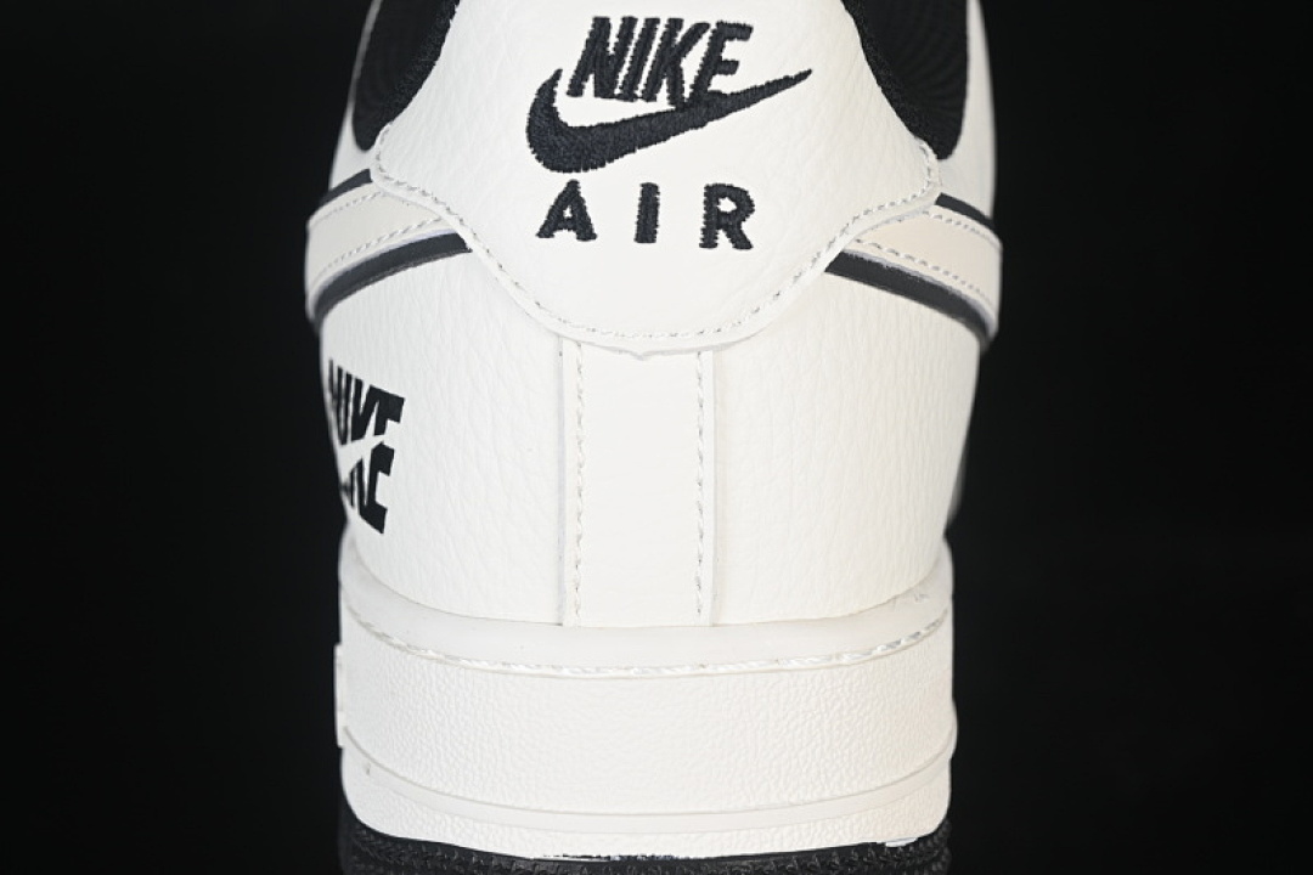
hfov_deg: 27.0
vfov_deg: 18.2
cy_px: 438
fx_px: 2735
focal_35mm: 75
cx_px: 656
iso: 160
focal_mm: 50
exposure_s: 1/80
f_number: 7.1
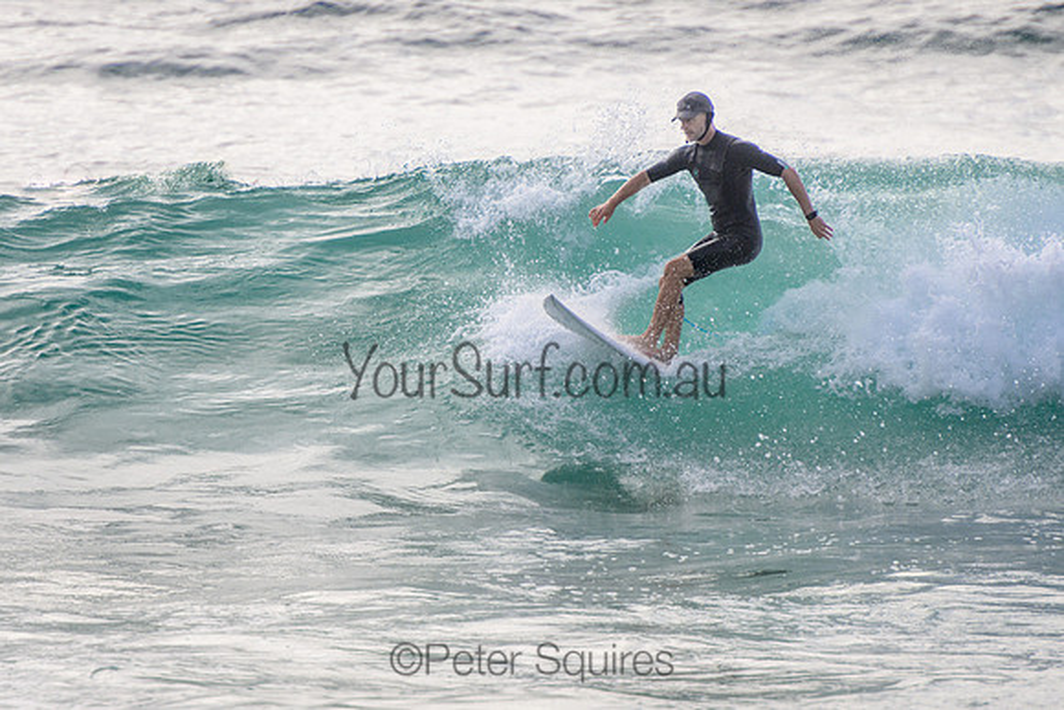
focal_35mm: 550
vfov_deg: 2.5
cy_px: 347
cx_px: 400
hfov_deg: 3.7
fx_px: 16264
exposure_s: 1/2000
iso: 250
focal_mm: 400
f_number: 5.6
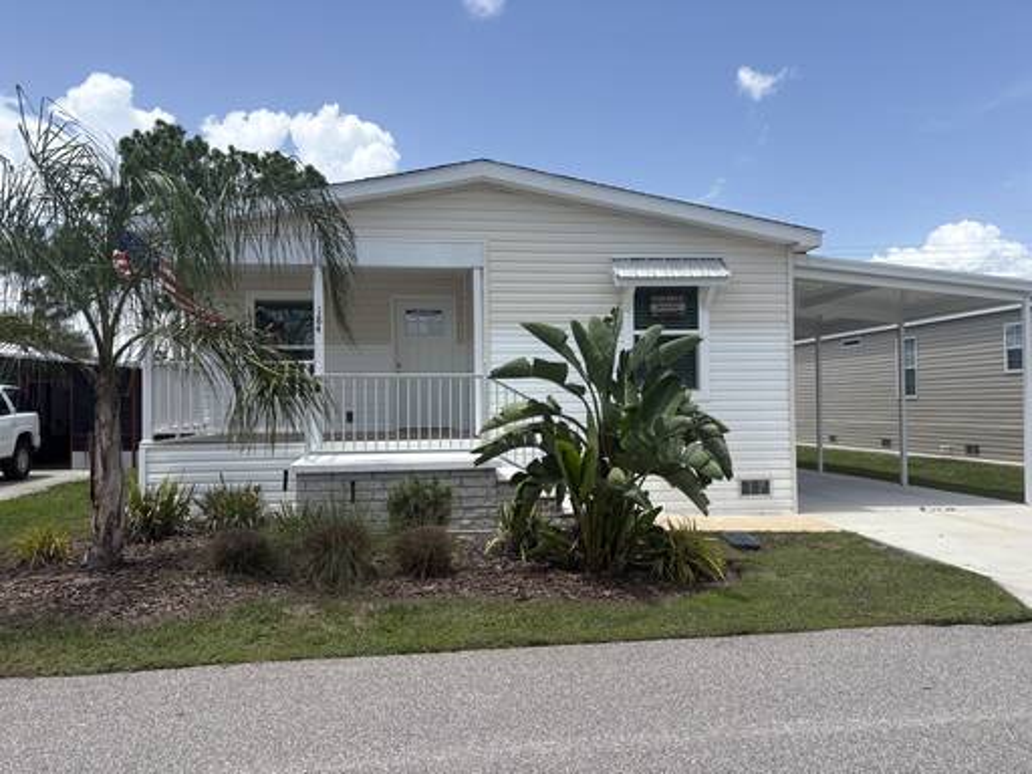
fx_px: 775
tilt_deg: +1.3
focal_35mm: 26
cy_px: 387
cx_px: 516
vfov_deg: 53.1
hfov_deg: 67.3
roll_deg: +1.0
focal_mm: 5.96
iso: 50
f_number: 1.6
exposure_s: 1/3623
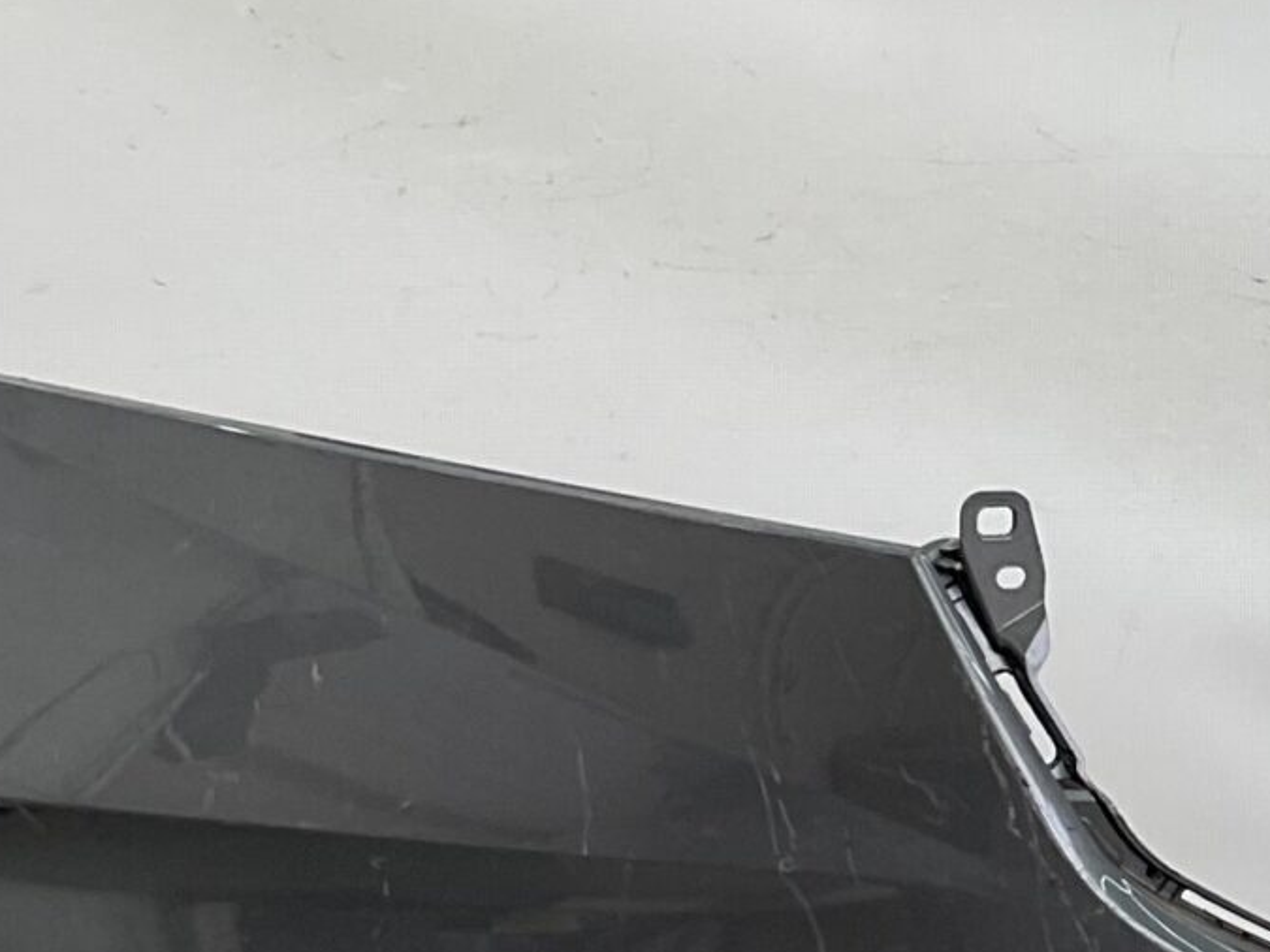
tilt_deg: -6.7
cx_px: 1449
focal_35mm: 110
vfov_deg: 13.4
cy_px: 589
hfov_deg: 17.2
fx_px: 4035
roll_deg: -0.4
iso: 16
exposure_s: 1/176
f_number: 1.8
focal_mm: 3
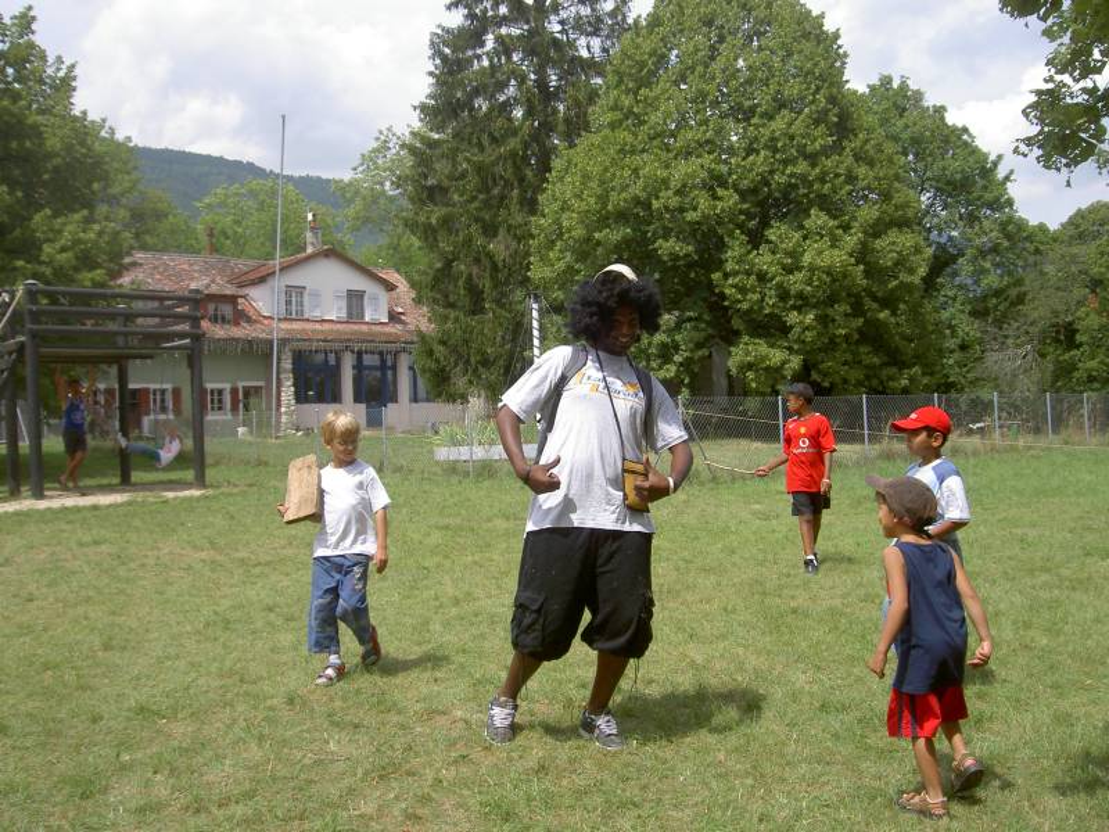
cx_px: 554
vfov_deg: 36.8
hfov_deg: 47.9
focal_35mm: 39
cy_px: 416
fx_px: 1249
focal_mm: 8
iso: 100
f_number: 4.7
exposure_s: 1/400
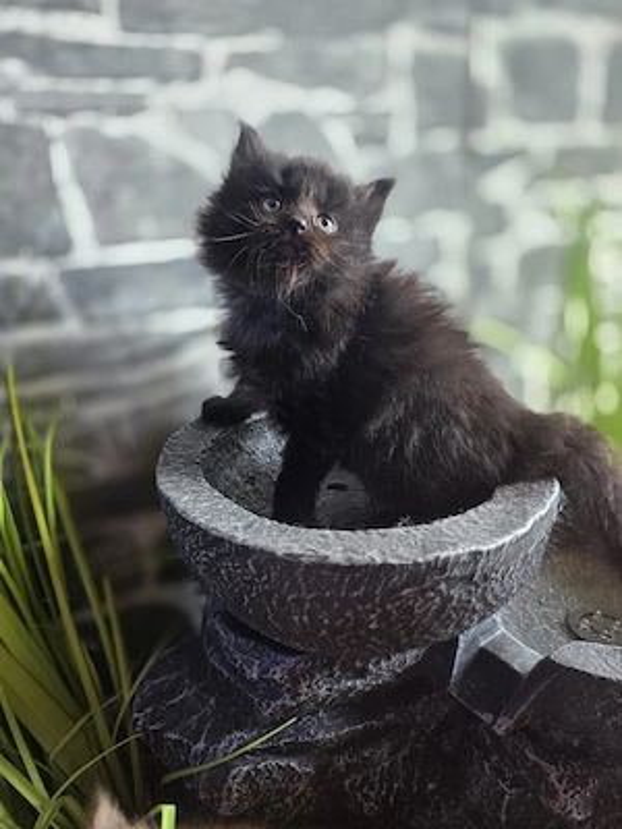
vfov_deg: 73.9
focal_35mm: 23
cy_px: 414
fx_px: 551
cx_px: 311
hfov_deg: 58.9
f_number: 1.7
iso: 160
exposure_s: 1/101
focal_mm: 6.3
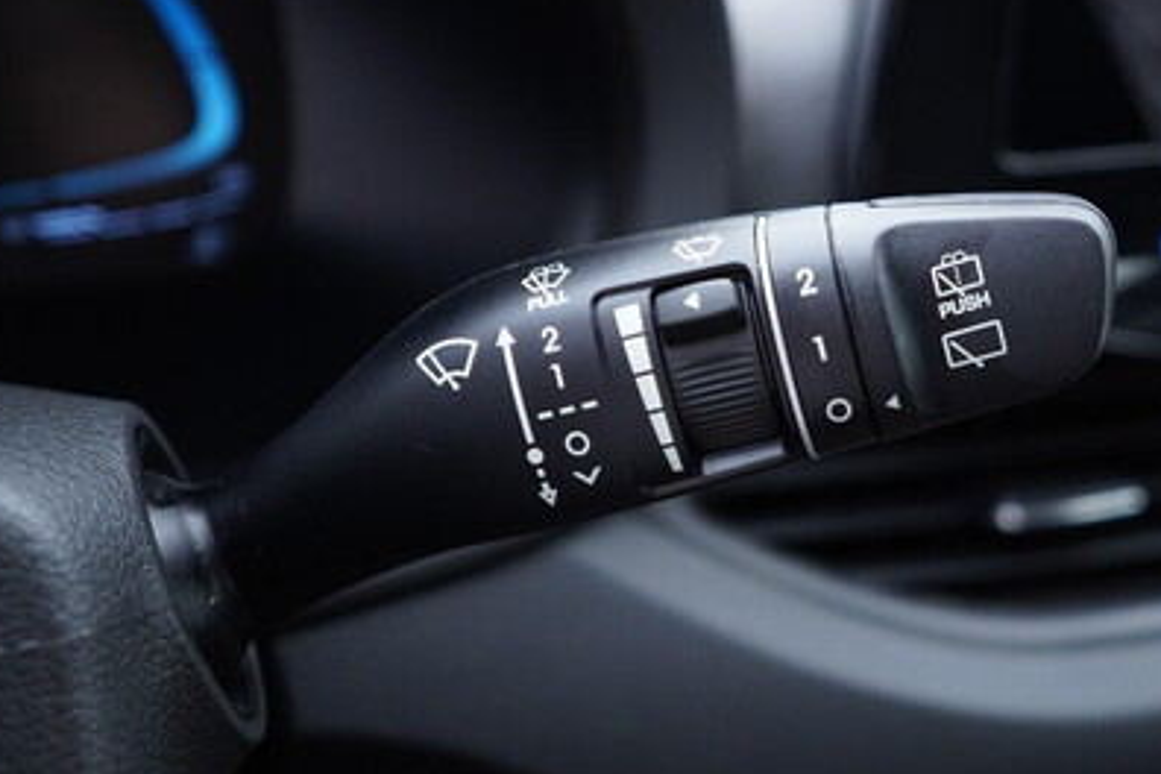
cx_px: 715
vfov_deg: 26.8
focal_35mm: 50
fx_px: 1612
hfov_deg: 39.4
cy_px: 262
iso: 400
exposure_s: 1/40
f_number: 2.8
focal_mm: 24
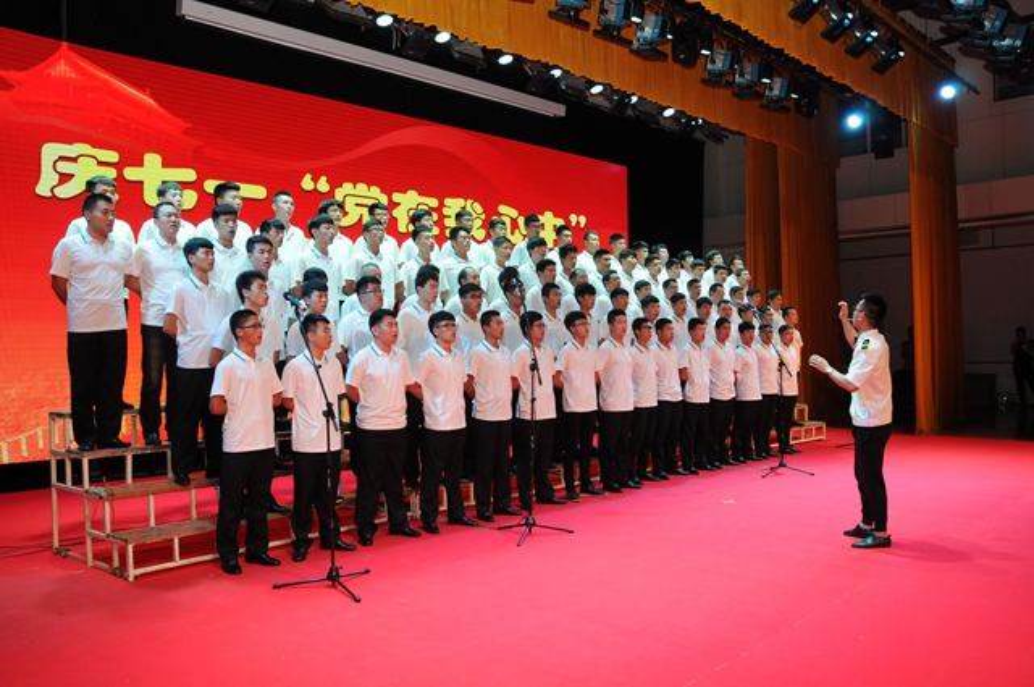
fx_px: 775
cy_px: 344
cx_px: 517
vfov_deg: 47.8
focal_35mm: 27
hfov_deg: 67.4
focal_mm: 18
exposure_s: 1/80
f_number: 6.3
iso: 800
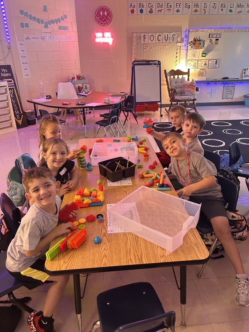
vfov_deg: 67.3
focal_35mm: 26
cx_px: 124
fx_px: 249
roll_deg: +1.5
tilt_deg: -25.0
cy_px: 166
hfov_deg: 53.1
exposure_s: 1/40
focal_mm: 5.7
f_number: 1.5
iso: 400
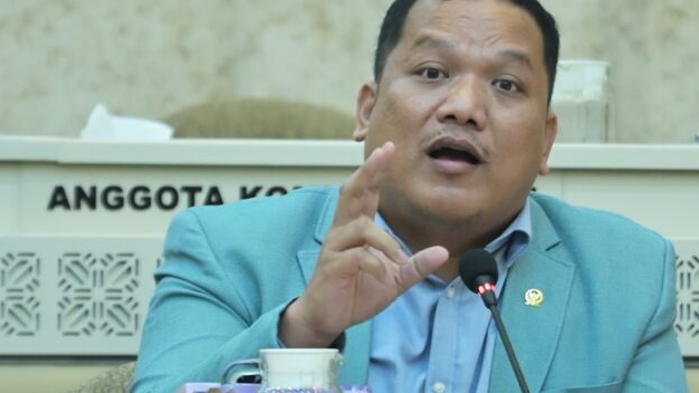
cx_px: 446
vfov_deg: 4.2
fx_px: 5338
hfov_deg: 7.5
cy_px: 234
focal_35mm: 288
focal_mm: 200
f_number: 2.8
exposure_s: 1/250
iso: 1600
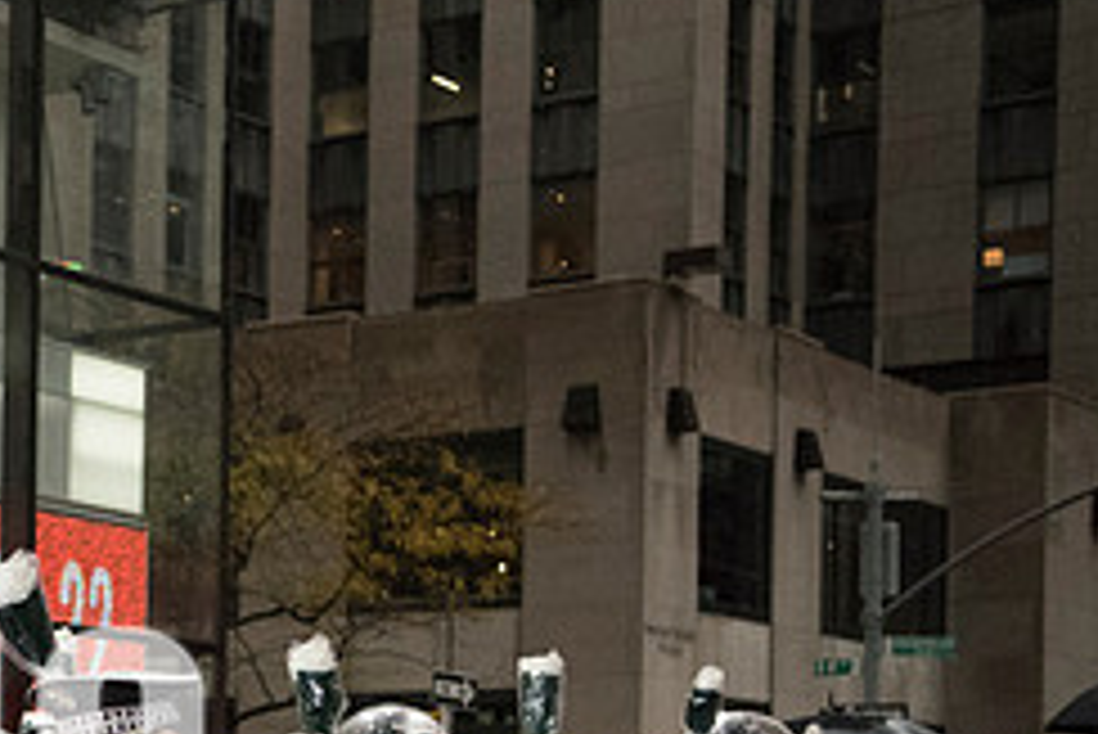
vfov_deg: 14.1
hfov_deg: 20.4
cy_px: 840
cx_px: -135
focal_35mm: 95
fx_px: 2899
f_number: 2.8
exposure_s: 1/4000
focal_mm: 40
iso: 10000
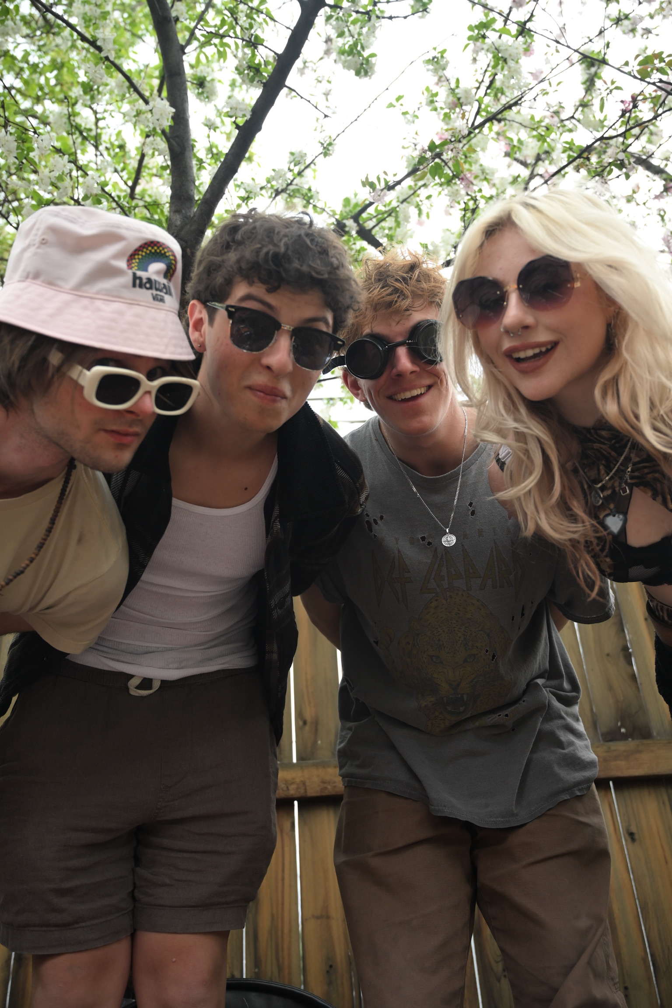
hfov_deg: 40.0
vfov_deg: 57.2
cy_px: 504
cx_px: 336
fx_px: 924
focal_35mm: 33
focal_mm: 33
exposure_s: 1/160
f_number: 4
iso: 320
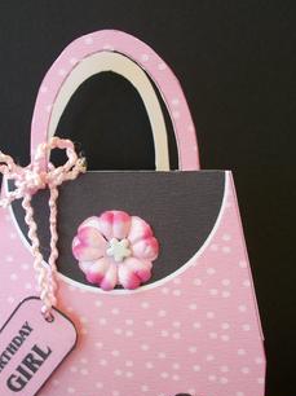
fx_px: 537
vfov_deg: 40.5
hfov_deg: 30.7
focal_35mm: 47
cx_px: 104
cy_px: 207
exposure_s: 1/60
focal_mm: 5.7
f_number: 2.9
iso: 111
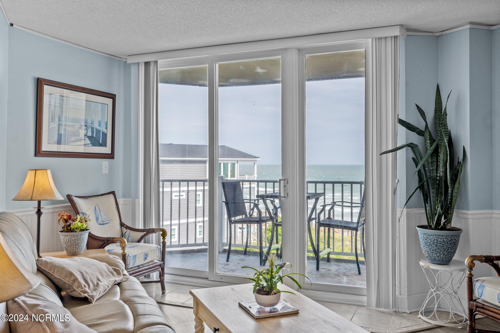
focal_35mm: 30
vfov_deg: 43.6
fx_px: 417
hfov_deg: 61.9
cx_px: 250
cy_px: 166
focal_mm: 30
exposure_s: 1/640
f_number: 6.3
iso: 400
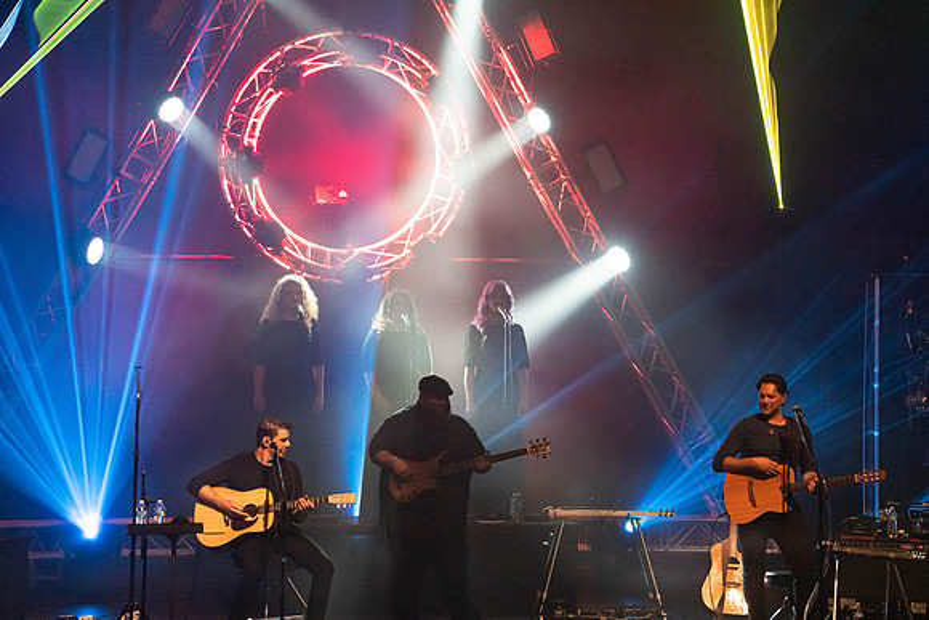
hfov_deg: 10.3
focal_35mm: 200
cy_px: 310
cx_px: 464
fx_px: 5162
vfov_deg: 6.9
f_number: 5.6
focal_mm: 200
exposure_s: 1/250
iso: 6400
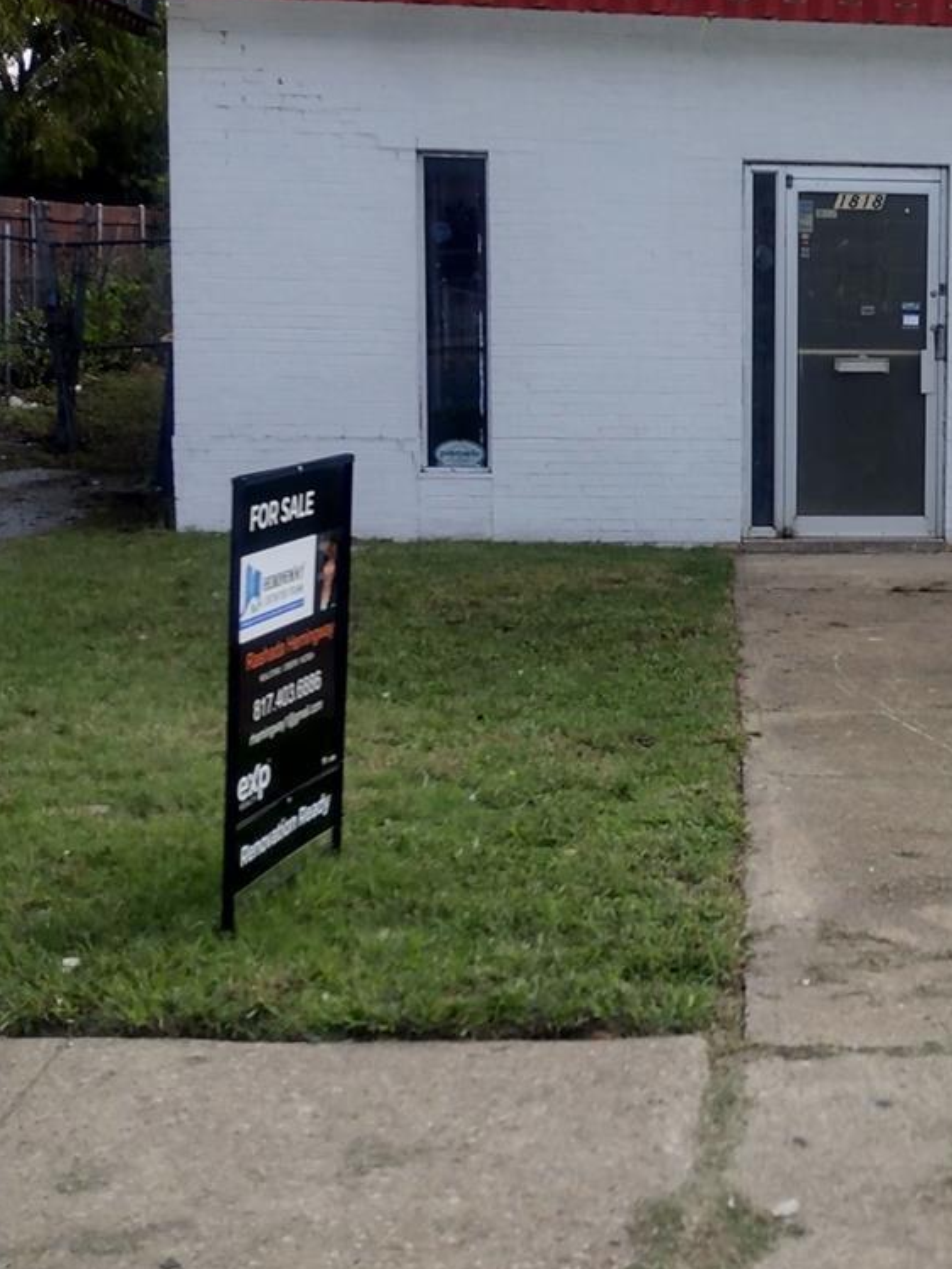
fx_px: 1503
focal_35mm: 41
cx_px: 971
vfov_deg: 45.2
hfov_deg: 32.1
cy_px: 437
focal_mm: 3.54
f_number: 2
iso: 100
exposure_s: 1/805
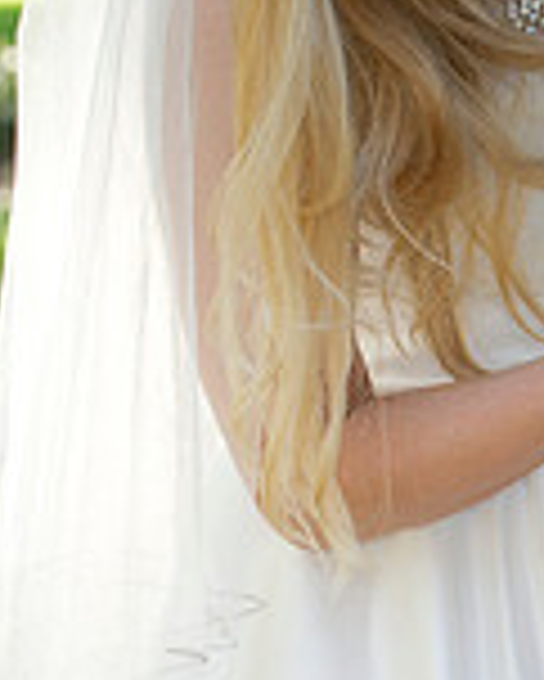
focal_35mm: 367
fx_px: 7379
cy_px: 374
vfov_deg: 5.3
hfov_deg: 4.2
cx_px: 967
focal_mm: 102
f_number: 5.6
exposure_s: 1/125
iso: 500
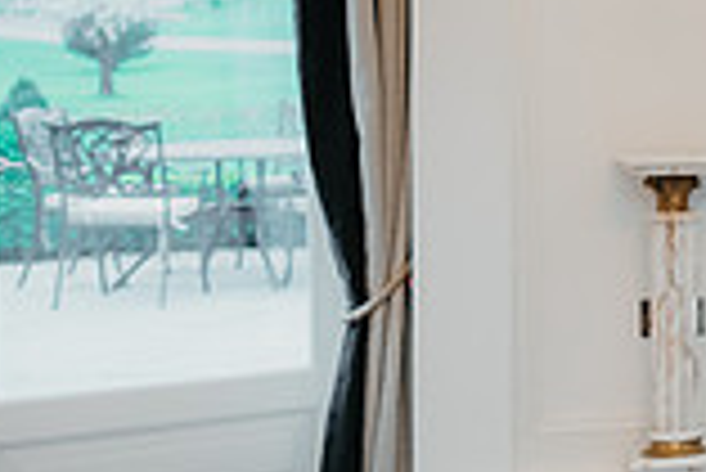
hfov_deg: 16.0
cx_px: 1195
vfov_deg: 12.2
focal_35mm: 112
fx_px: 2198
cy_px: 37
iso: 400
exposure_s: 1/200
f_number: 2
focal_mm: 24
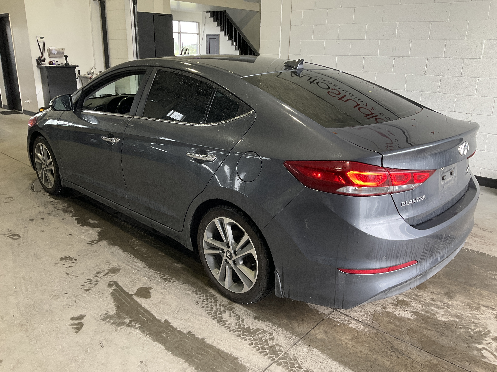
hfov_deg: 61.7
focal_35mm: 29
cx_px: 248
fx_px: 416
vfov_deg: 48.2
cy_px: 186
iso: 50
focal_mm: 3
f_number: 1.8
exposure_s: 1/101
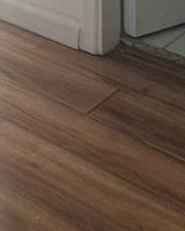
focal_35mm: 99
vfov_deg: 13.6
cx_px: -326
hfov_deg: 11.3
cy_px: -333
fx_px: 678
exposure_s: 1/245
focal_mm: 1.8
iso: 50
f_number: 2.2
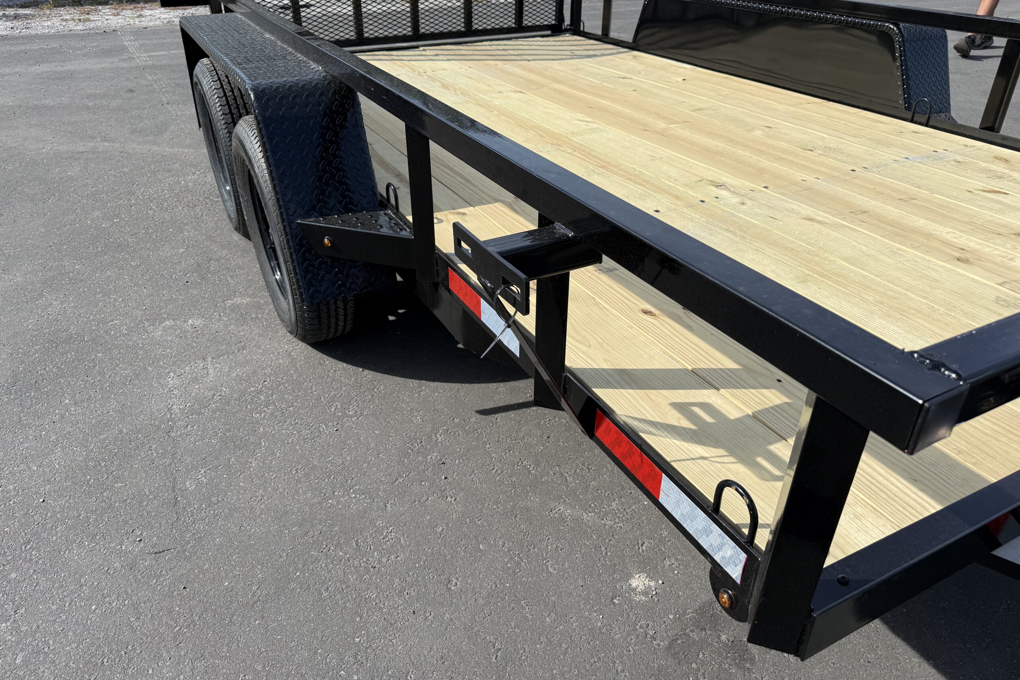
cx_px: 510
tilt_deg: -30.1
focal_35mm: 25
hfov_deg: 71.5
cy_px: 327
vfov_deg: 51.3
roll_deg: +0.2
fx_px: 708
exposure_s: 1/4405
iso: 80
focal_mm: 6.76
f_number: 1.78
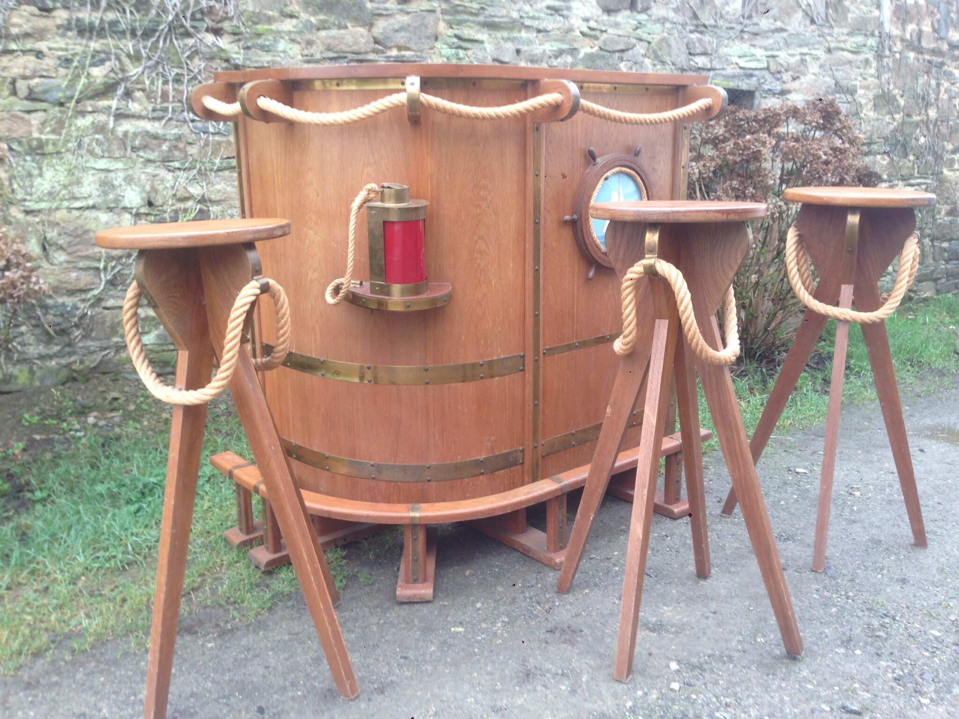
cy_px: 360
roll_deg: +0.3
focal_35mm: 33
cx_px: 480
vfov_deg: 42.9
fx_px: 914
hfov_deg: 55.4
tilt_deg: -13.4
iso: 50
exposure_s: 1/30
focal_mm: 4.12
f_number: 2.4
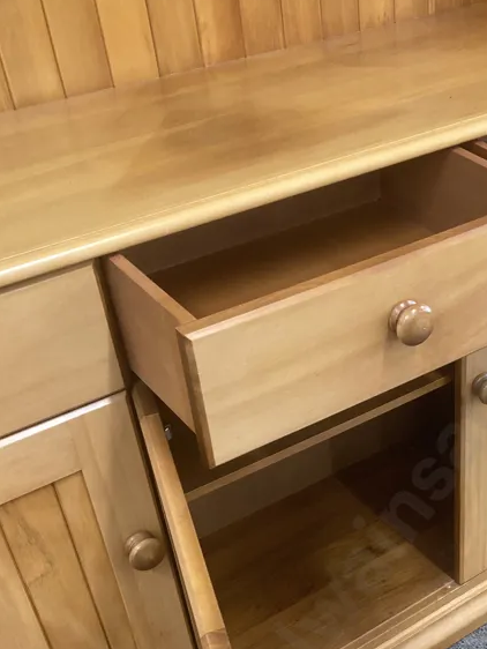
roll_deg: +1.0
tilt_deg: -39.3
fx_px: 956
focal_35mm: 51
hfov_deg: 27.7
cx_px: 424
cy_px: 491
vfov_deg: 36.6
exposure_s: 1/50
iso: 160
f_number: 1.8
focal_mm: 3.99
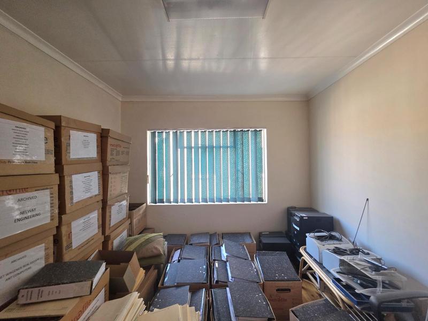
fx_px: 161
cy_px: 160
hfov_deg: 106.2
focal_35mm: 13
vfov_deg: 89.9
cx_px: 214
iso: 320
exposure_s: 1/204
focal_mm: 2.2
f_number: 1.9
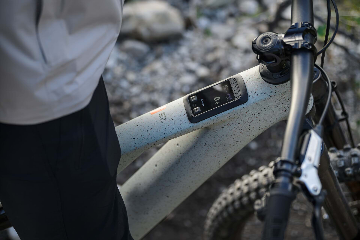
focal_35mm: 95
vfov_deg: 14.4
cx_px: 180
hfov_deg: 21.5
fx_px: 950
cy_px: 120
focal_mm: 95
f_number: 2.8
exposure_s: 1/800
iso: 400
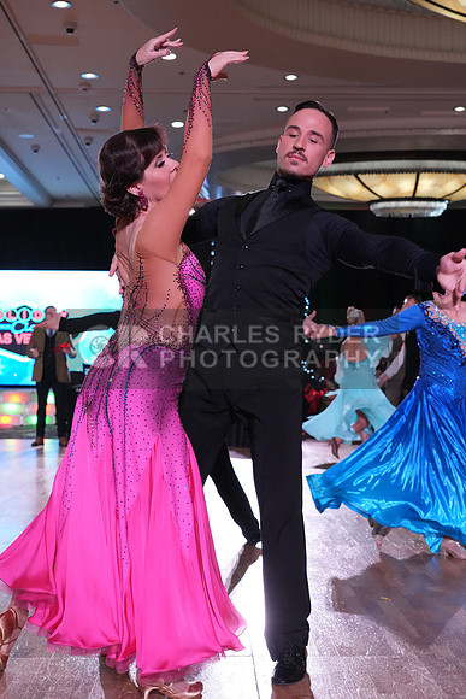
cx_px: 233
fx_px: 970
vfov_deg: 39.6
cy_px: 350
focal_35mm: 50
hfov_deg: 27.0
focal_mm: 50
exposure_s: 1/320
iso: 5000
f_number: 6.3
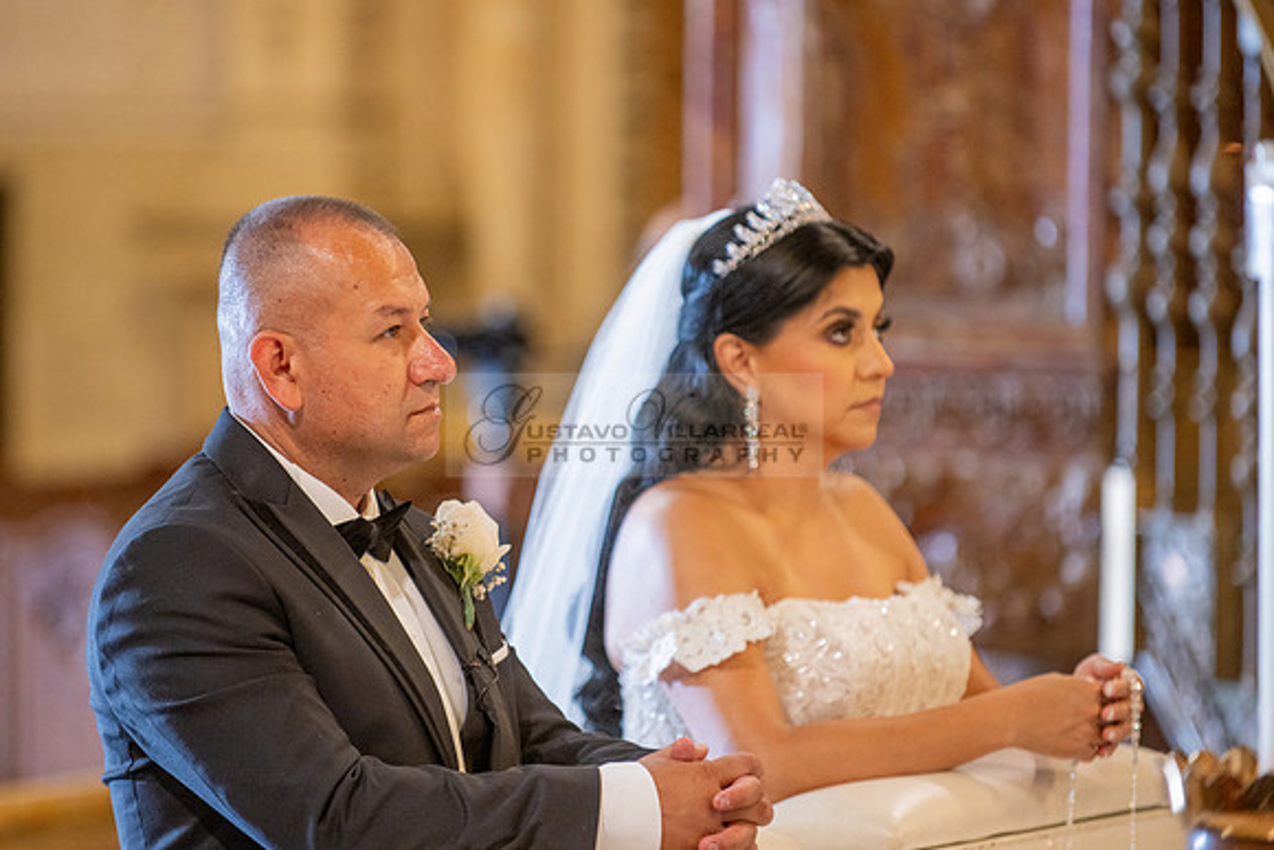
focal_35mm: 228
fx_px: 8076
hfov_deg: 9.0
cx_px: 547
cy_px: 371
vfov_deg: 6.0
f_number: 2.8
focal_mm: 200
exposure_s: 1/100
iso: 1000
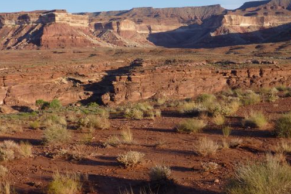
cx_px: 119
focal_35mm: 59
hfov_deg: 33.8
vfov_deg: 22.8
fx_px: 477
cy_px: 55
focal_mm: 7.8
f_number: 4.3
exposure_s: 1/250
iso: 80
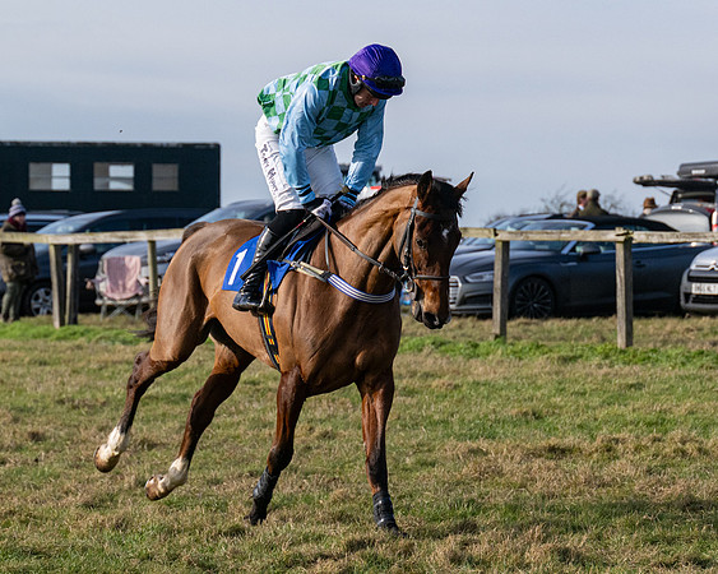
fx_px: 4144
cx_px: 460
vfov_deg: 7.9
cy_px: 294
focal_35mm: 195
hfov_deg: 9.9
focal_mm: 98
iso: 400
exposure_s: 1/3200
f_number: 5
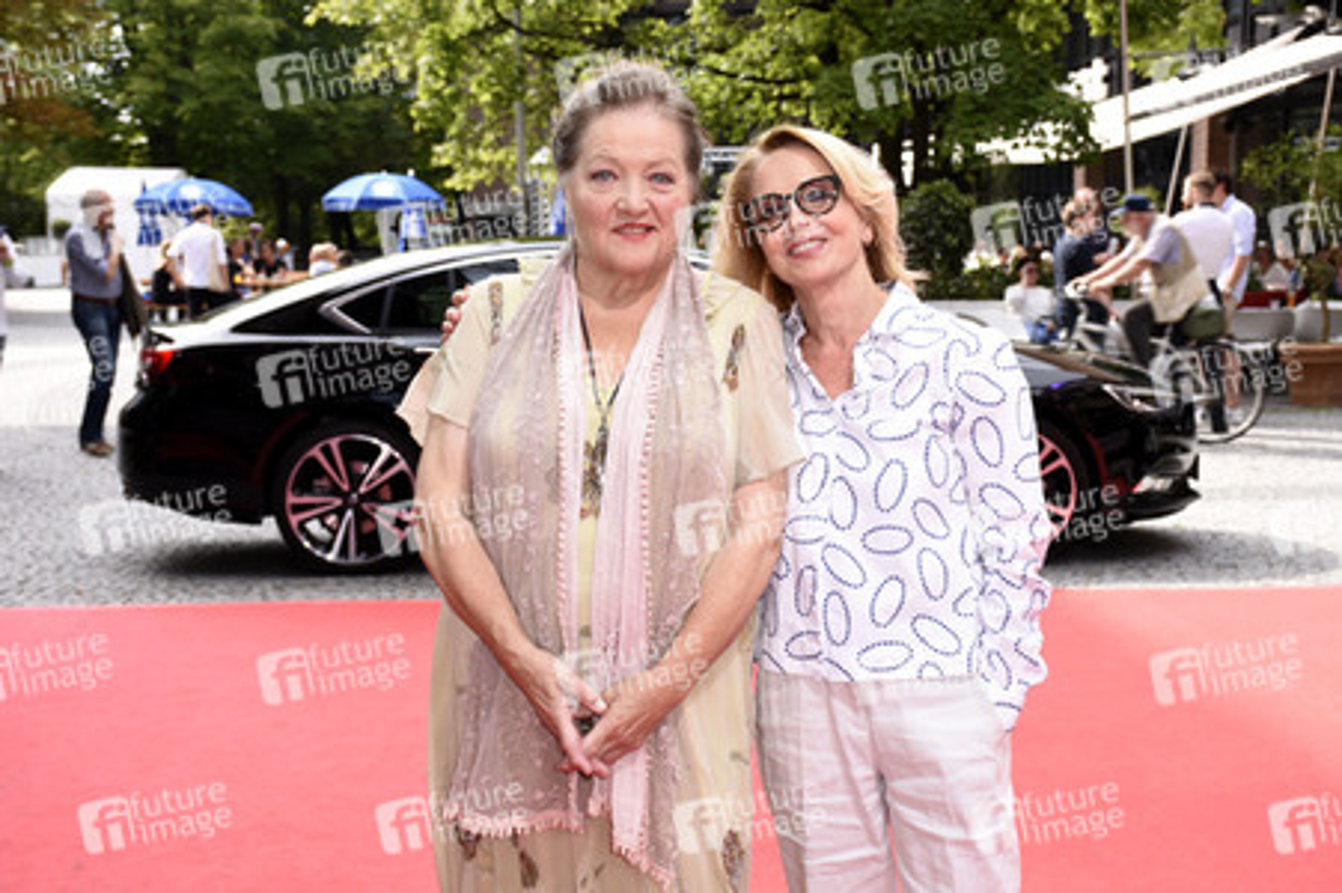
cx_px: 671
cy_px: 446
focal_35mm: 63
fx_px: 2347
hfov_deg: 31.9
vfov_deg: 21.5
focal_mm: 42
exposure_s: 1/60
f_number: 6.3
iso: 100
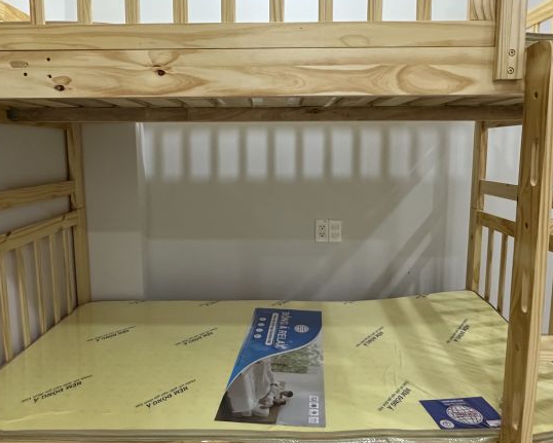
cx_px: 267
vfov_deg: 54.9
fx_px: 426
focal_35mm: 26
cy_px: 201
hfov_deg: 66.0
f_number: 2.2
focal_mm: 2.22
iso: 320
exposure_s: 1/72
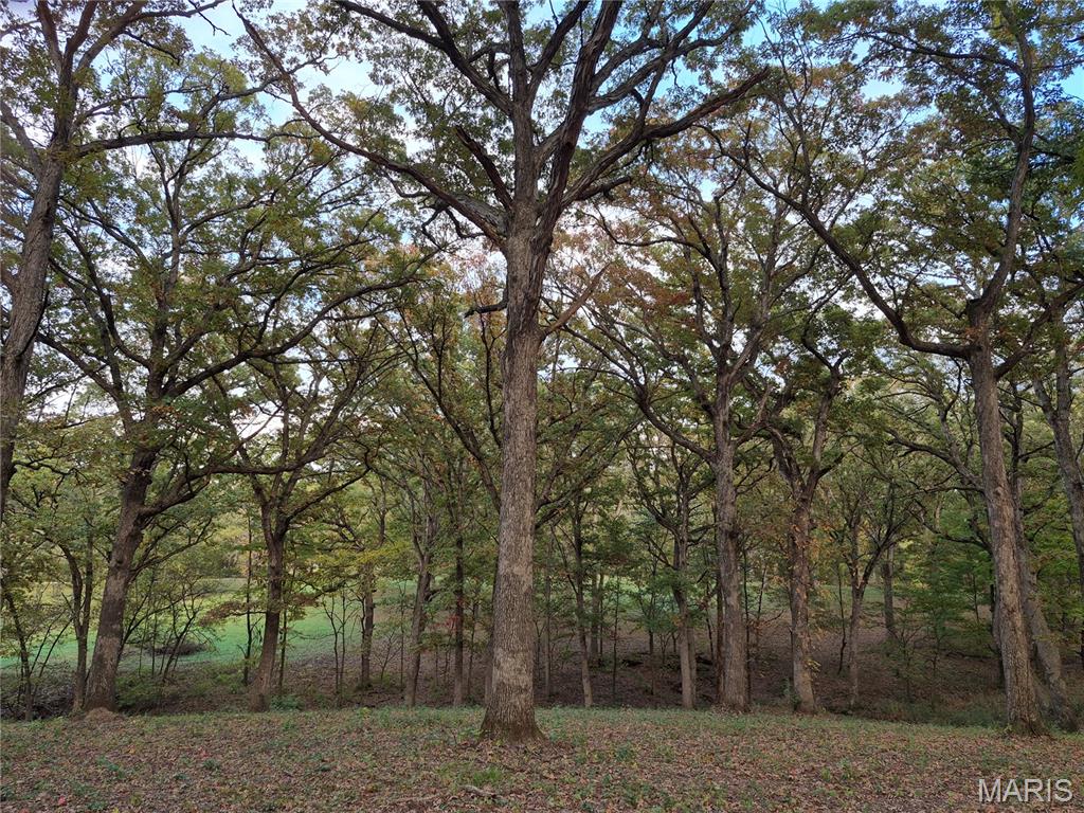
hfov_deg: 73.9
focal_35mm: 23
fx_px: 720
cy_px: 406
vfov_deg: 58.9
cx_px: 542
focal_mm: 5.4
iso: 64
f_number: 1.8
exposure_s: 1/180
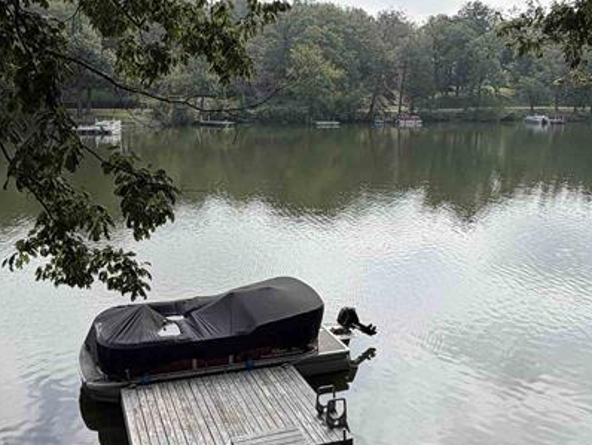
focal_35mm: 36
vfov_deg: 39.4
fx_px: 616
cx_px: 277
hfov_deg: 51.3
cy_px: 168
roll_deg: -1.0
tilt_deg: -7.3
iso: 32
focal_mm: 2.22
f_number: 2.2
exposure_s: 1/770
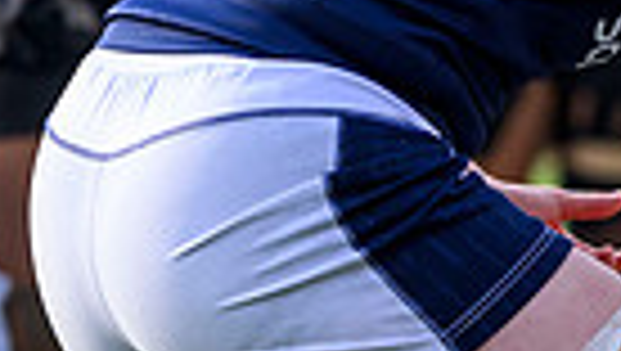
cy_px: 488
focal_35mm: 1291
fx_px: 21283
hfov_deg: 1.7
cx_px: 1693
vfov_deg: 0.9
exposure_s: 1/1600
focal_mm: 180
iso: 500
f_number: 4
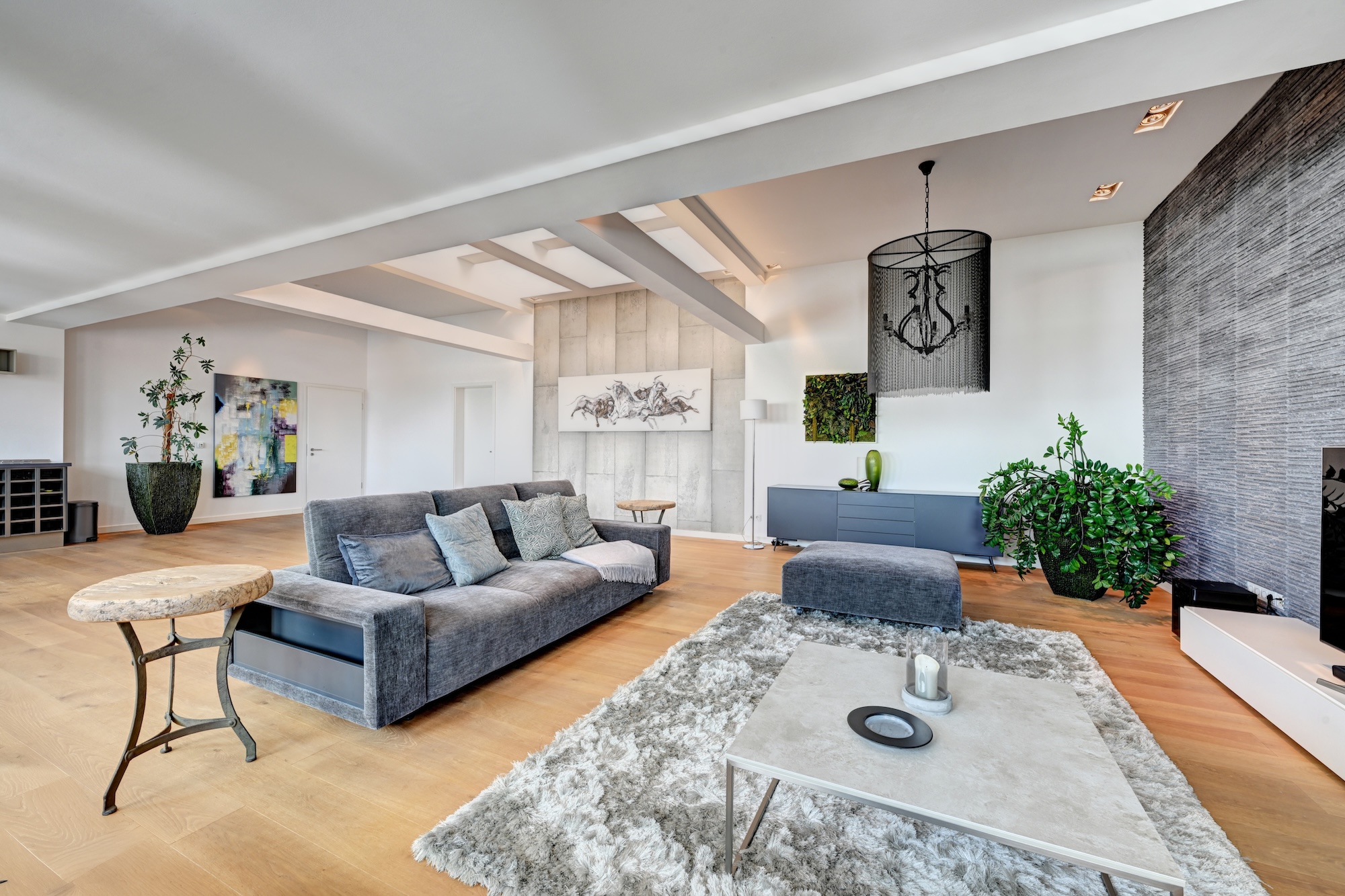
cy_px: 448
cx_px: 672
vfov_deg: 81.2
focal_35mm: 14
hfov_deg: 104.3
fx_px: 523
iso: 200
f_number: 13
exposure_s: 1/3.33
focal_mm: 14
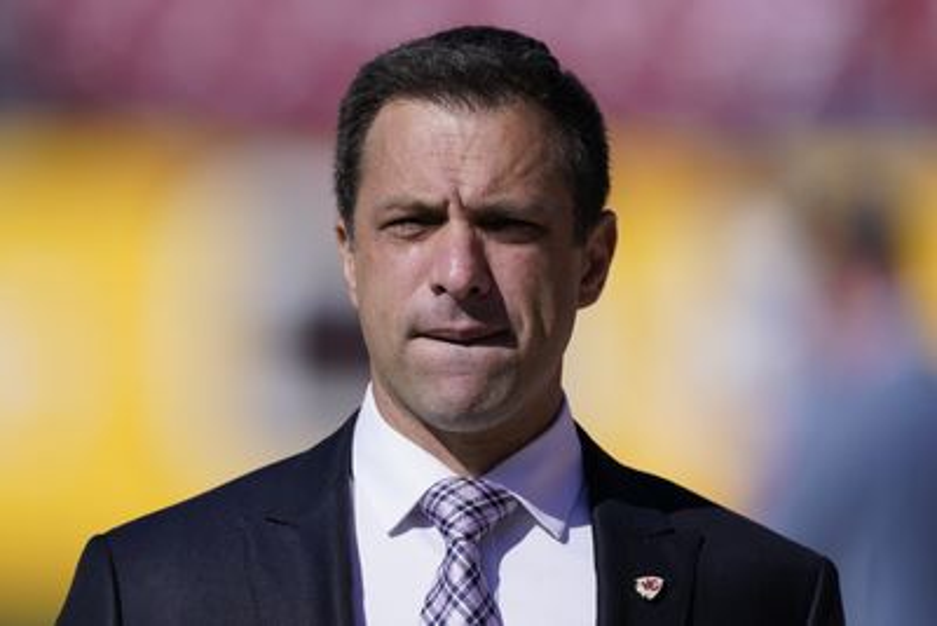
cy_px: 313
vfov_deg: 2.3
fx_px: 15621
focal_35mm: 600
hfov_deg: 3.4
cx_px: 468
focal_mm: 600
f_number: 4.5
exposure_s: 1/3200
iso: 200
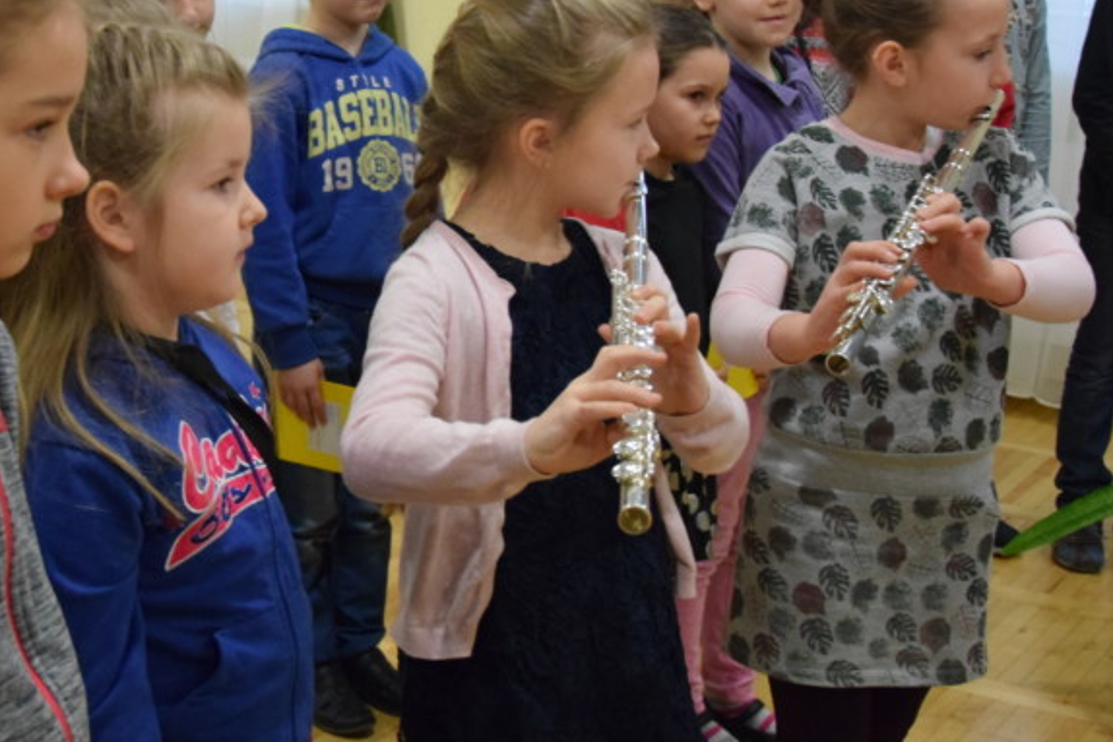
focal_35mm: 67
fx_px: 2068
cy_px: 280
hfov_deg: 29.7
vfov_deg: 20.3
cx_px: 306
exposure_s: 1/125
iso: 3200
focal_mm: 25
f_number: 4
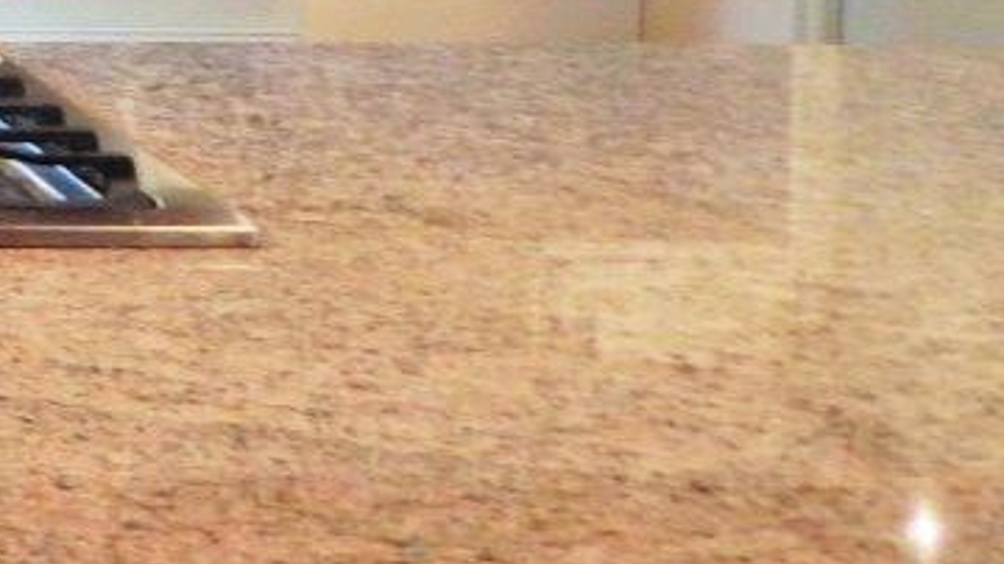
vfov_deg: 11.7
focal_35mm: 96
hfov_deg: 17.7
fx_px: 2554
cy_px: -447
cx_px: -826
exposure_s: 1/30
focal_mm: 4
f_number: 3
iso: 180
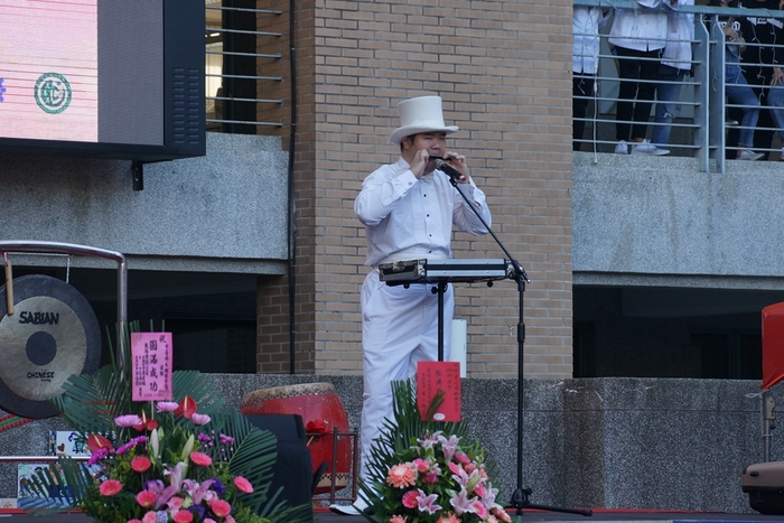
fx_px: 4400
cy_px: 262
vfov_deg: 6.8
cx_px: 392
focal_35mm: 202
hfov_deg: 10.2
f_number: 5.6
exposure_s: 1/250
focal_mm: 135
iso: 500
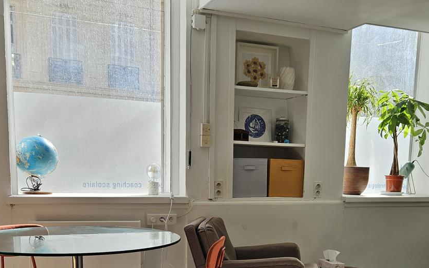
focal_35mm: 44
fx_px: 514
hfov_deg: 45.2
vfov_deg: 27.8
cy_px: 256
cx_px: 241
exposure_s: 1/460
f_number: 1.8
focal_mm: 5.4
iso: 25
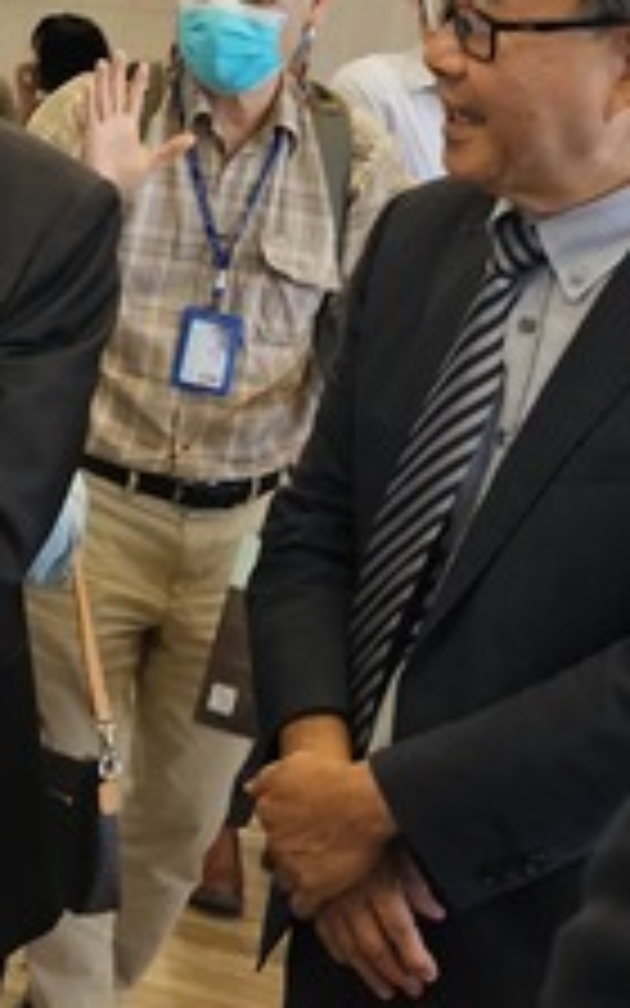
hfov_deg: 13.4
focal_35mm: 87
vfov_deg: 23.6
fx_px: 2390
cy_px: 243
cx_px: -522
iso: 100
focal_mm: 6.3
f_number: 1.7
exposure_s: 1/207
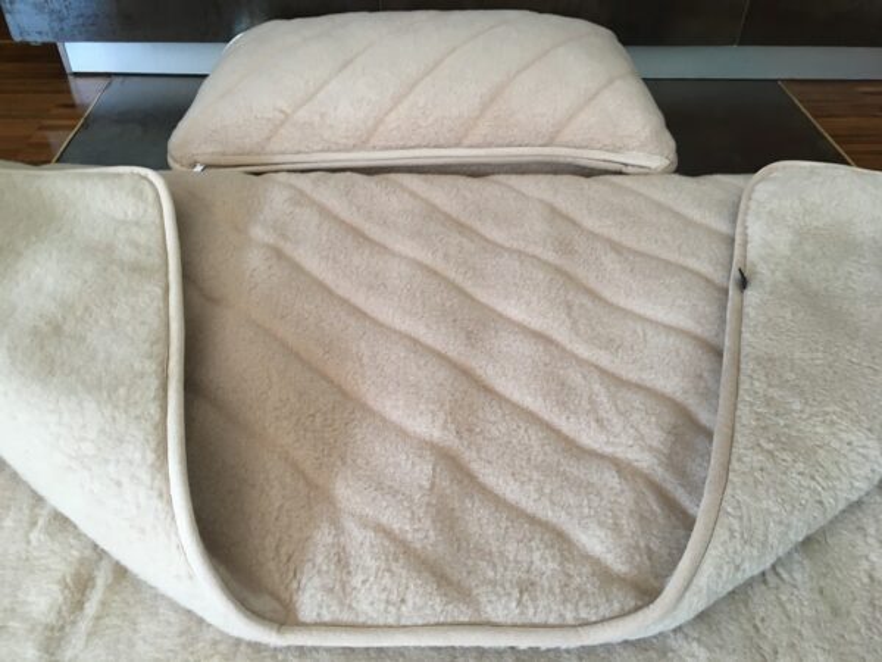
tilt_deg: -44.3
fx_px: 739
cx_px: 441
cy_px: 331
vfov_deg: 48.2
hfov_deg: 61.7
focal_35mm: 29
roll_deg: -0.6
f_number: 2.2
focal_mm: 4.15
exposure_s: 1/33
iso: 100
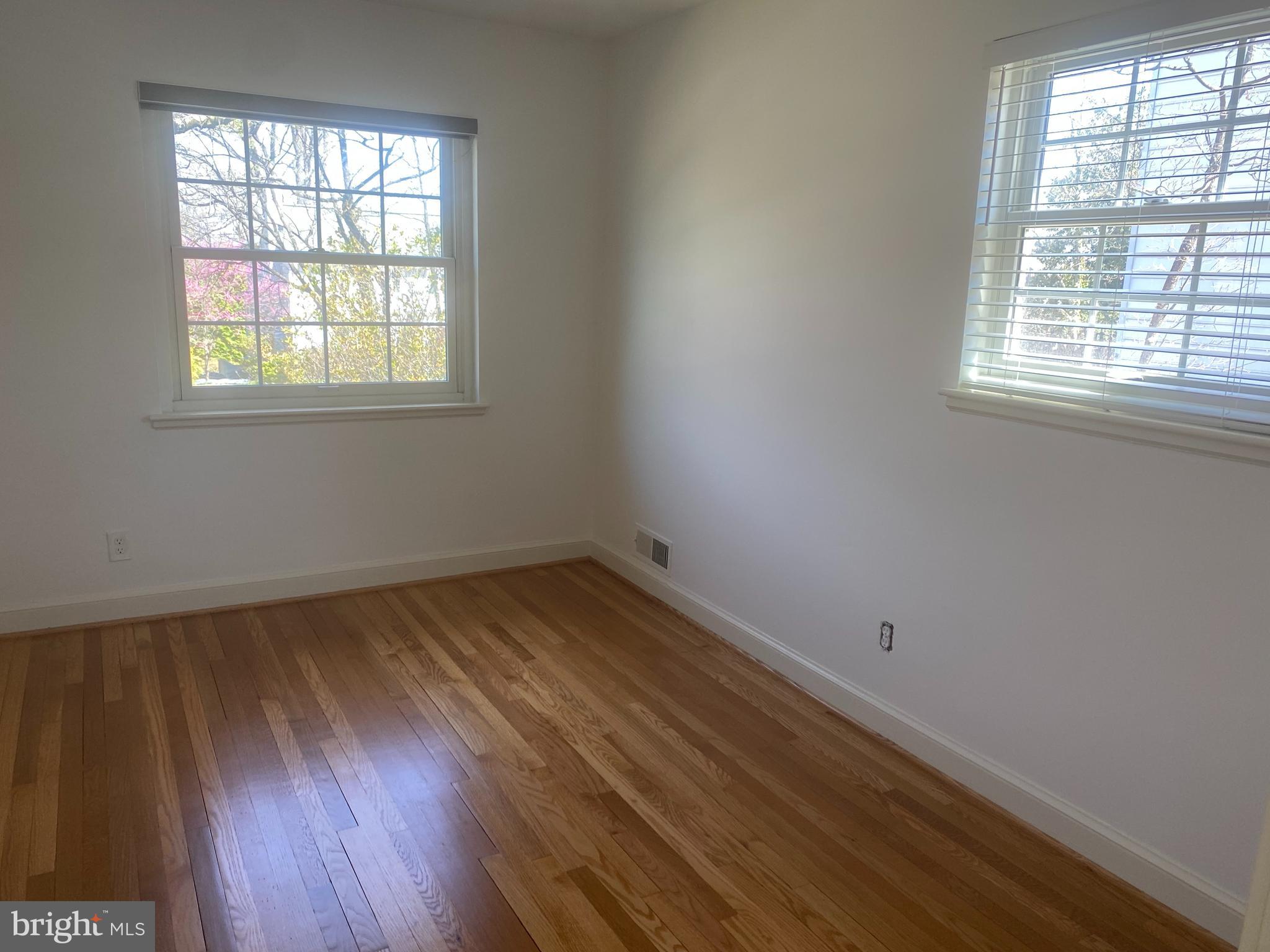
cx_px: 635
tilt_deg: -12.0
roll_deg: -2.1
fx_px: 954
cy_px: 476
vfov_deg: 53.1
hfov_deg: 67.3
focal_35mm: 26
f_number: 1.8
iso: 80
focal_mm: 4.25
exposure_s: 1/120
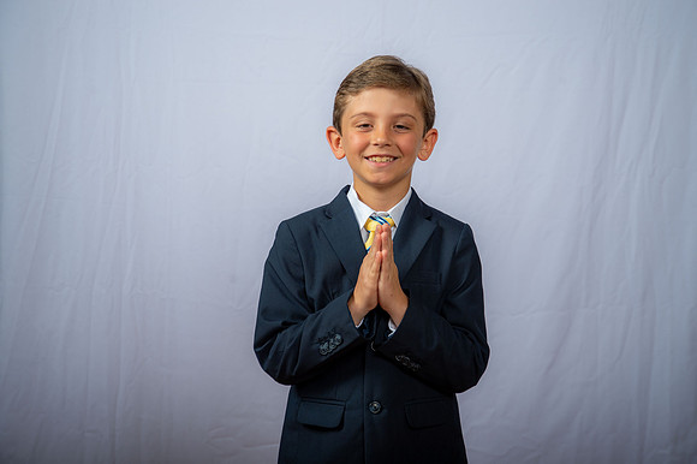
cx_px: 348
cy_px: 232
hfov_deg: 32.4
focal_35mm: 62
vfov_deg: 21.9
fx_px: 1200
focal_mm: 62
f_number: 5.6
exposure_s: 1/200
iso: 250
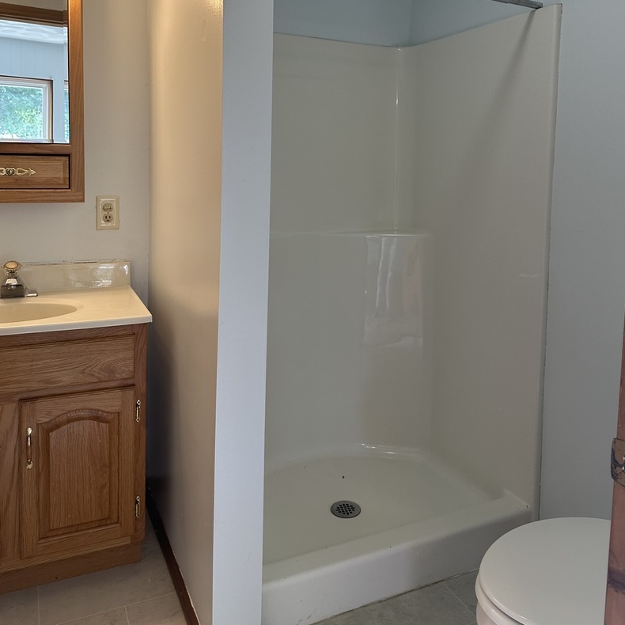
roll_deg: -2.3
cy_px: 199
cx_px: 310
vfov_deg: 54.3
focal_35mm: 29
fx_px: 592
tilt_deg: -2.7
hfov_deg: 55.6
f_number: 1.78
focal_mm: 6.86
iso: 125
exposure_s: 1/120
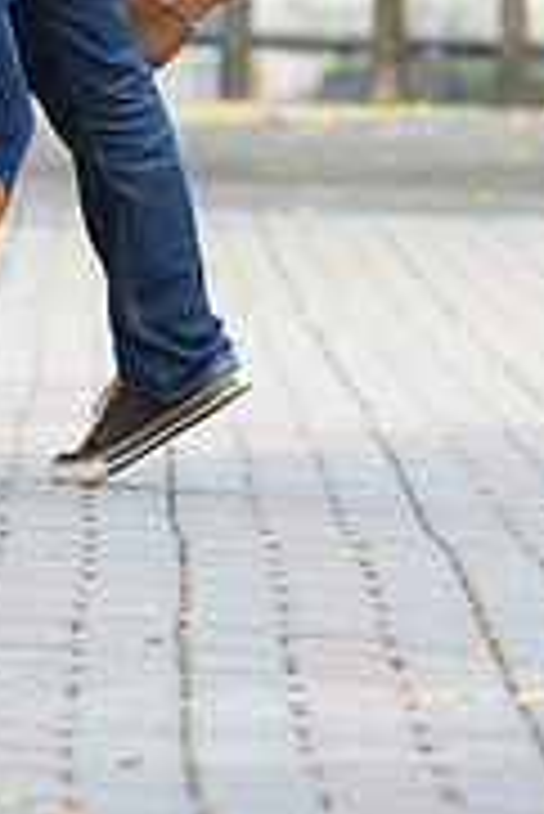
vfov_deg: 4.1
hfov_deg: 2.8
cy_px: -432
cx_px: -101
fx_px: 11243
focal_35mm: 497
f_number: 8
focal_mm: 155
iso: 500
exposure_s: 1/250
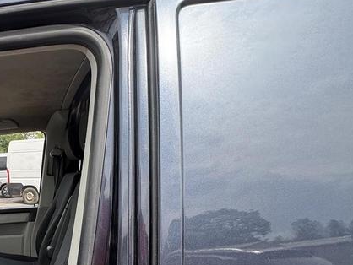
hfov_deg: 49.8
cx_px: 7
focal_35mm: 30
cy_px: 250
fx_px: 306
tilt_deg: -5.2
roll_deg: +0.8
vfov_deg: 42.1
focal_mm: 2.22
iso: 64
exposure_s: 1/386
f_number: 2.2
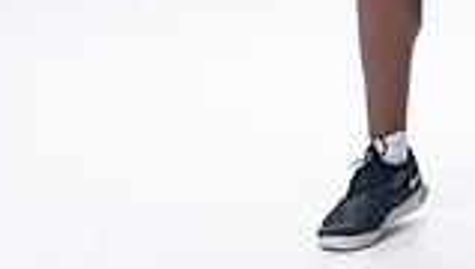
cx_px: 269
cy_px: -368
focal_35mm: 237
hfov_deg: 9.1
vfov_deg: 5.0
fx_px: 2990
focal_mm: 80
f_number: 5.6
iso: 200
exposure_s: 1/250
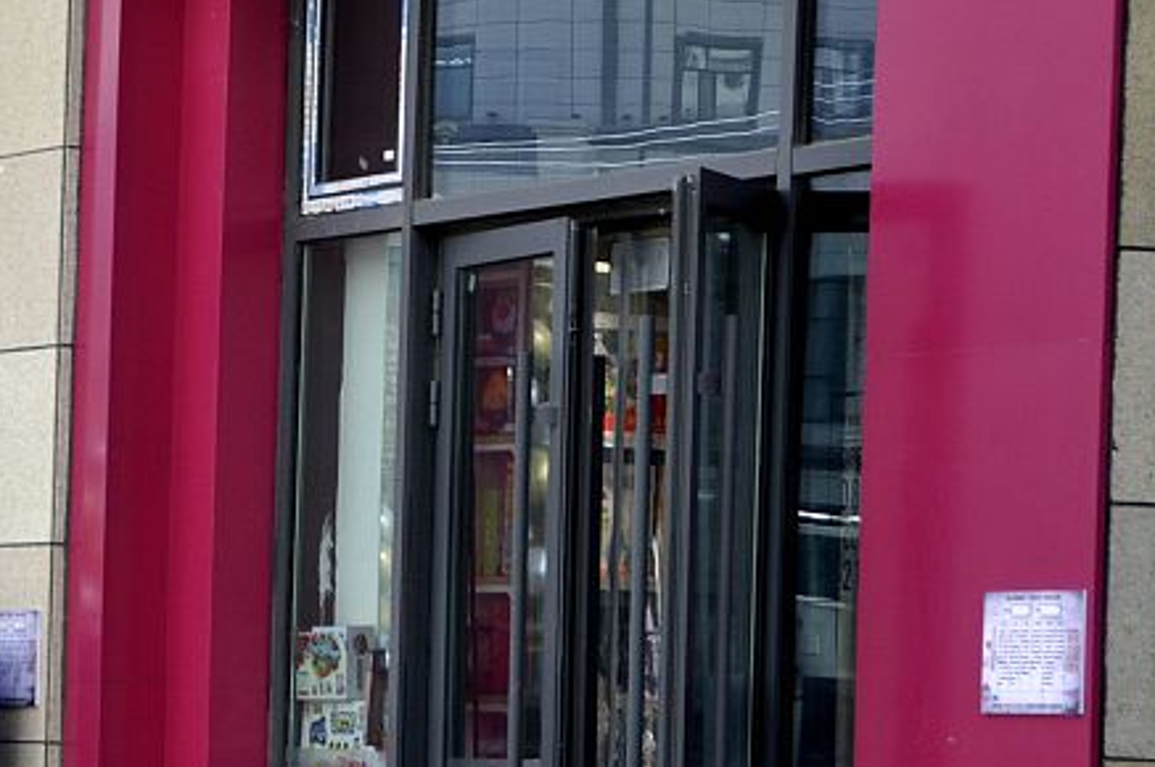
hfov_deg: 9.4
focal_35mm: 214
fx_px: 6856
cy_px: 546
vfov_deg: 6.4
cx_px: -402
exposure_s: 1/200
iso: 200
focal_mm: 52
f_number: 7.1
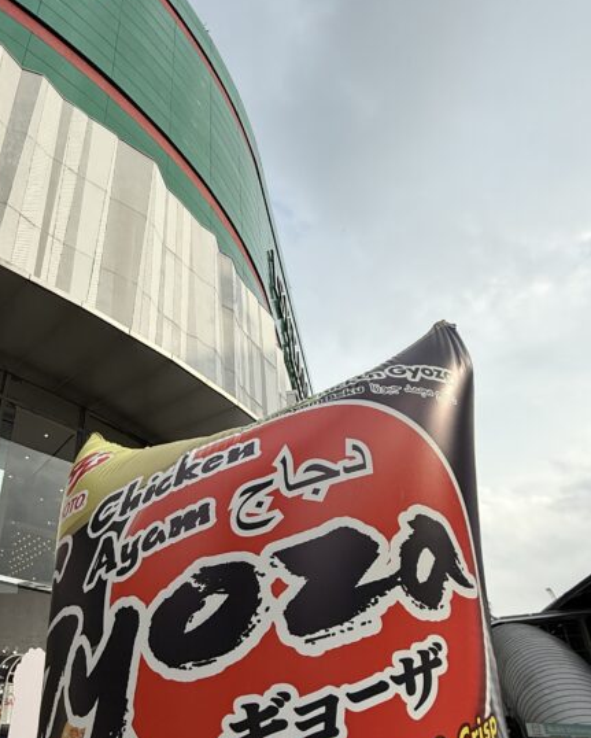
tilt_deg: +28.5
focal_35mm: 26
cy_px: 451
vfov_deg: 65.2
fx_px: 568
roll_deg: -4.1
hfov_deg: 52.7
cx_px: 154
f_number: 2.2
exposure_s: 1/1312
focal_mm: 2.22
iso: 50
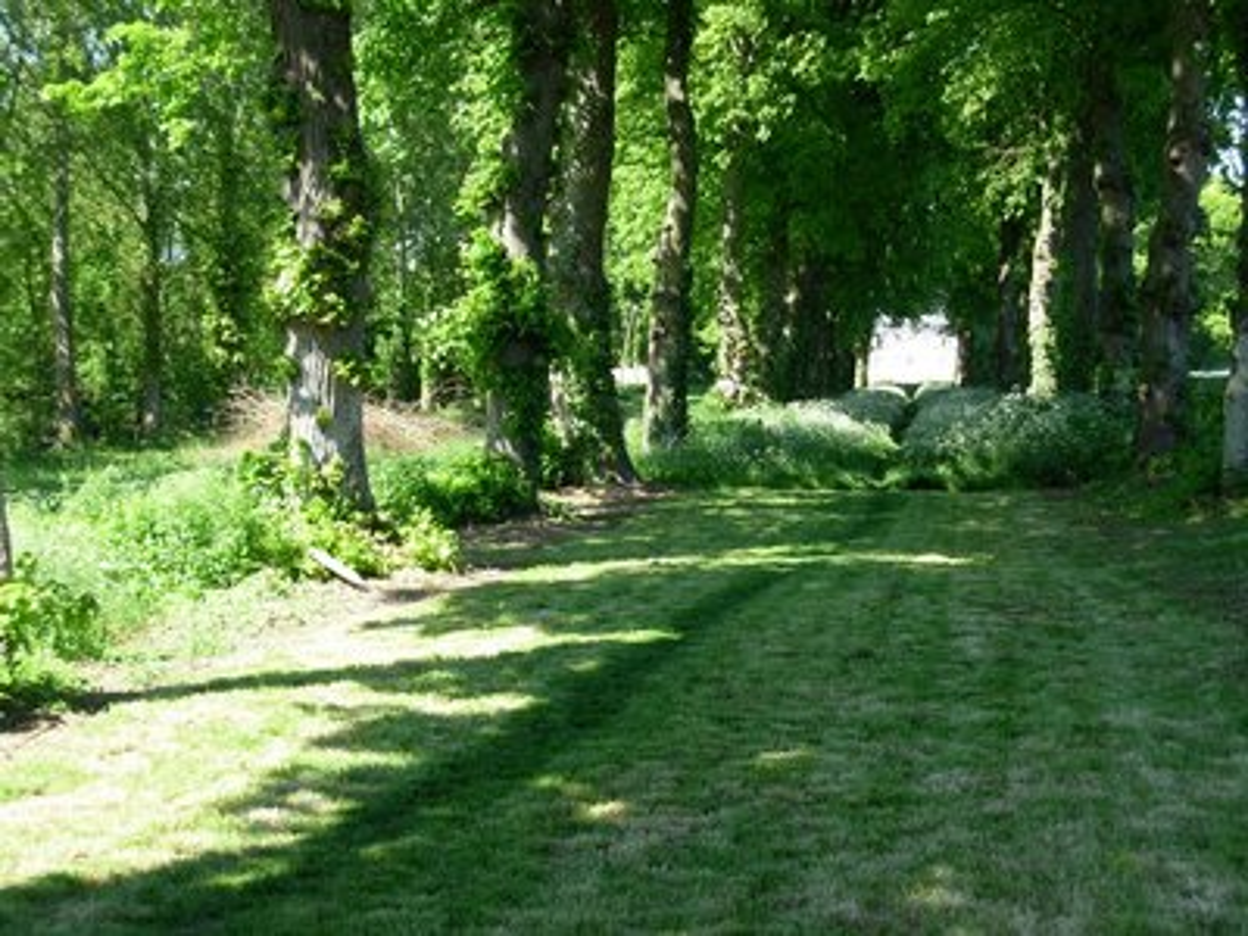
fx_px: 2091
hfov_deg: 33.2
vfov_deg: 25.2
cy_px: 468
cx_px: 624
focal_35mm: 58
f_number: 3.3
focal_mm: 9.5
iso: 79
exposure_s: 1/181
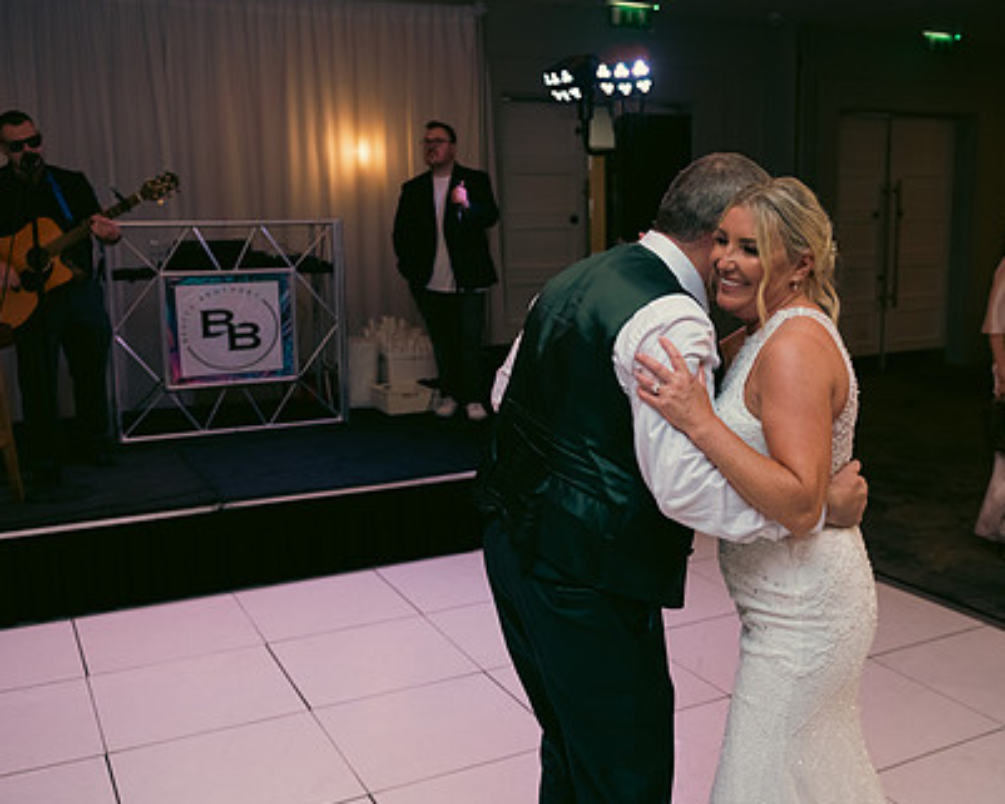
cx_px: 599
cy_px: 397
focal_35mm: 38
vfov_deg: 39.2
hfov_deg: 47.7
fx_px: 1131
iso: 800
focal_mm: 28
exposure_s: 1/160
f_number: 3.5
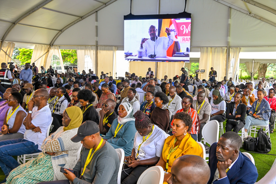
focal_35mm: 39
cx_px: 138
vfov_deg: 34.2
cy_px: 92
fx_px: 299
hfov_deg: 49.6
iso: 1000
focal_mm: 39
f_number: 9
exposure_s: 1/100
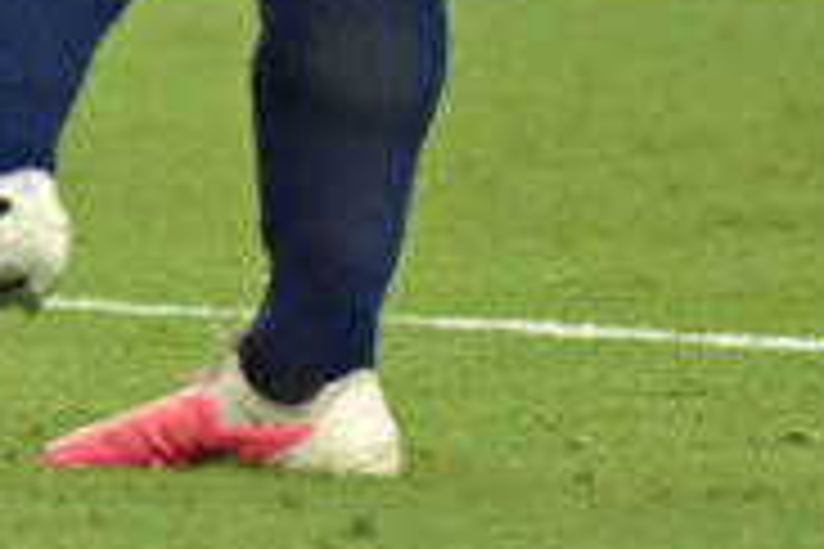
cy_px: -691
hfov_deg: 1.3
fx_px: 35773
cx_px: -1058
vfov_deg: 0.9
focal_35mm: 1563
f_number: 3.5
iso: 2500
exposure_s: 1/2000
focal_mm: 280
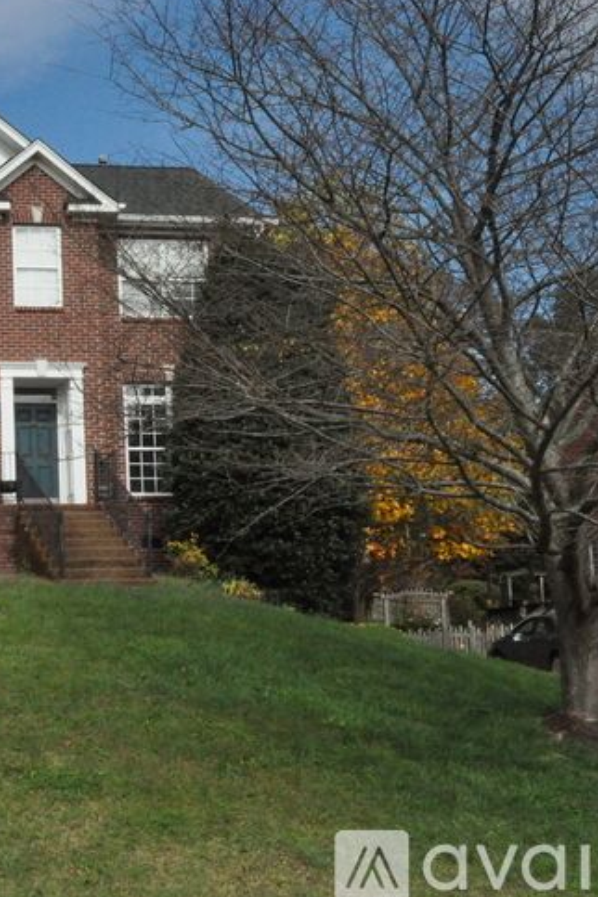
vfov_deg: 35.6
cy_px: 440
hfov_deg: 22.8
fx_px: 1395
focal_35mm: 56
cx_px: -64
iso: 3200
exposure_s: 1/1250
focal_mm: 24
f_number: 18
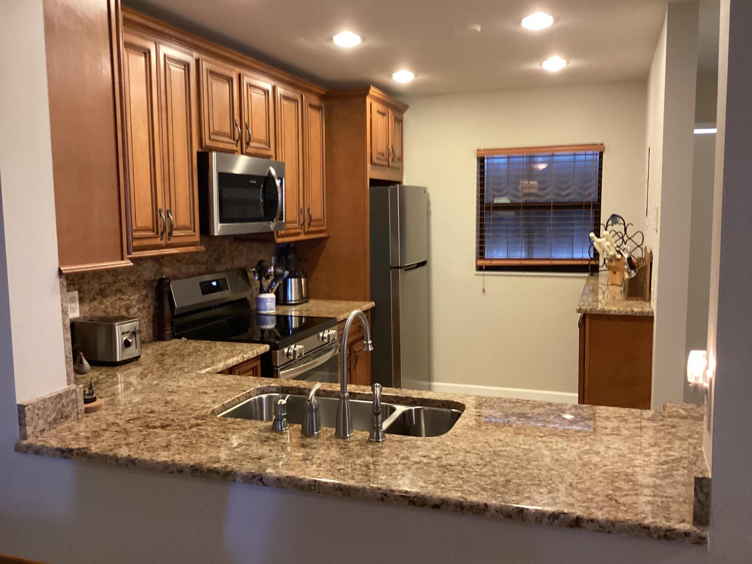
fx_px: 673
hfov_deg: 58.4
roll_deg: +1.6
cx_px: 376
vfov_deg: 45.4
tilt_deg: -5.6
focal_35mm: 31
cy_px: 282
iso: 320
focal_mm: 3.3
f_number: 2.4
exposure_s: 1/40
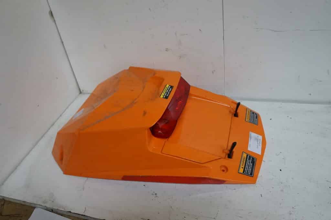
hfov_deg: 67.4
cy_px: 110
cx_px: 166
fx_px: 248
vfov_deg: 47.9
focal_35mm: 27
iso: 1250
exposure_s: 1/60
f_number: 5
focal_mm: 18
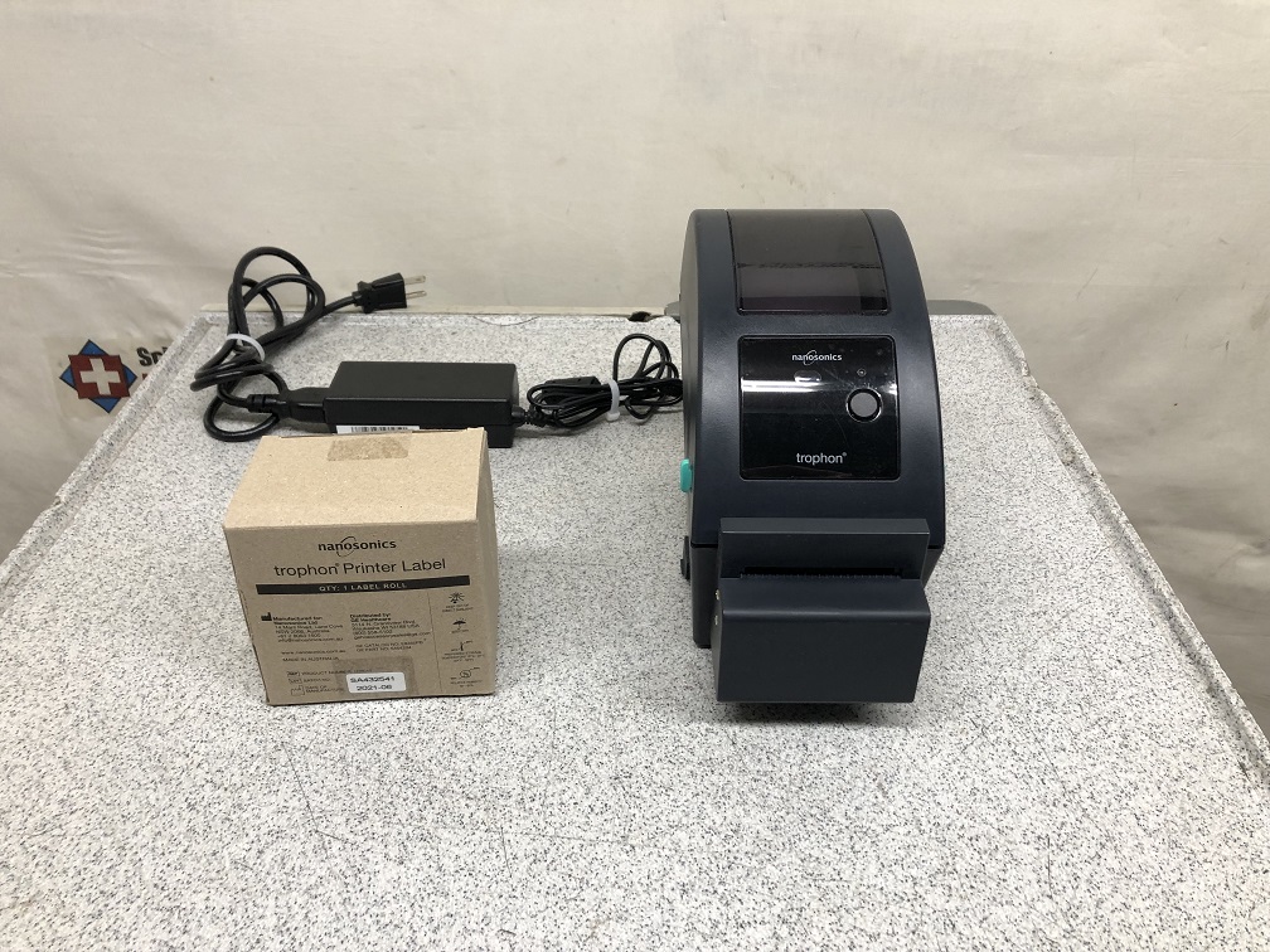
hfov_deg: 63.4
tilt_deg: -34.1
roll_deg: -1.9
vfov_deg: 49.7
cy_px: 476
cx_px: 635
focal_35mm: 28
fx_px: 1027
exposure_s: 1/30
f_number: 1.8
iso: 20
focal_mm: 3.99
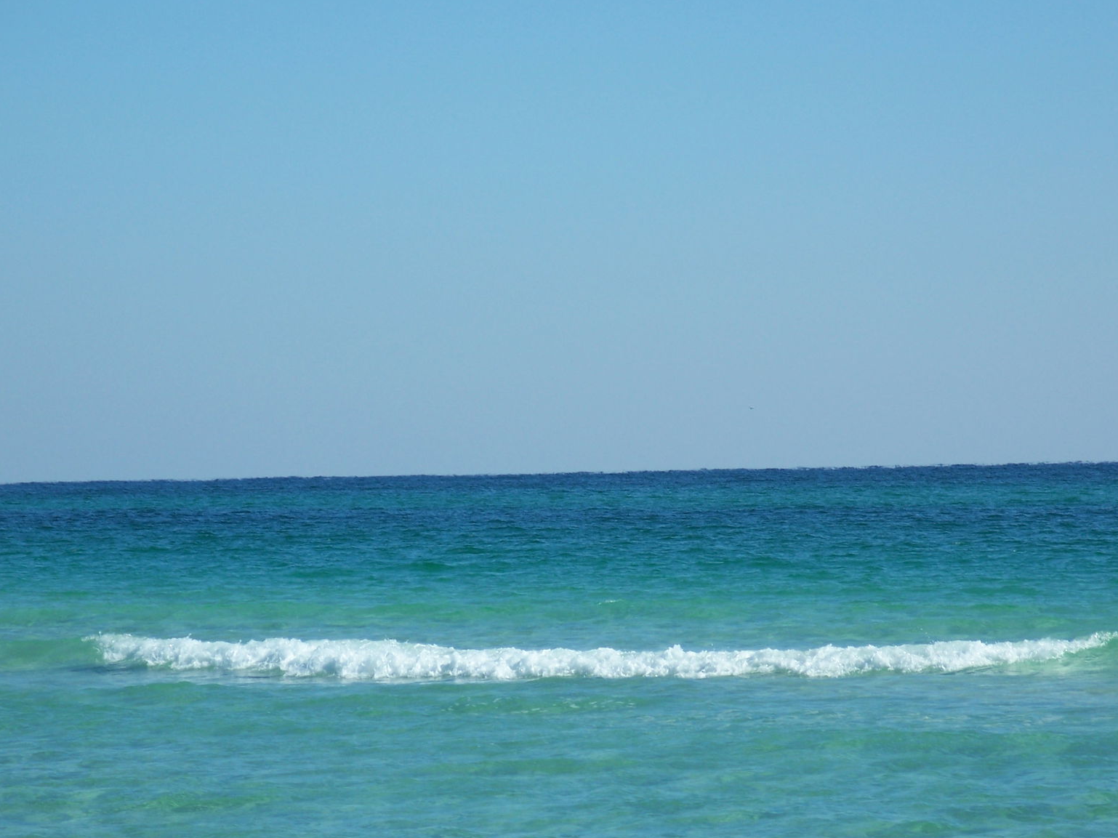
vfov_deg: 6.4
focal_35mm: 231
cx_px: 579
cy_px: 451
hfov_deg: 8.6
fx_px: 7459
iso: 64
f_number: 4.4
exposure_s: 1/640
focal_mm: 38.8
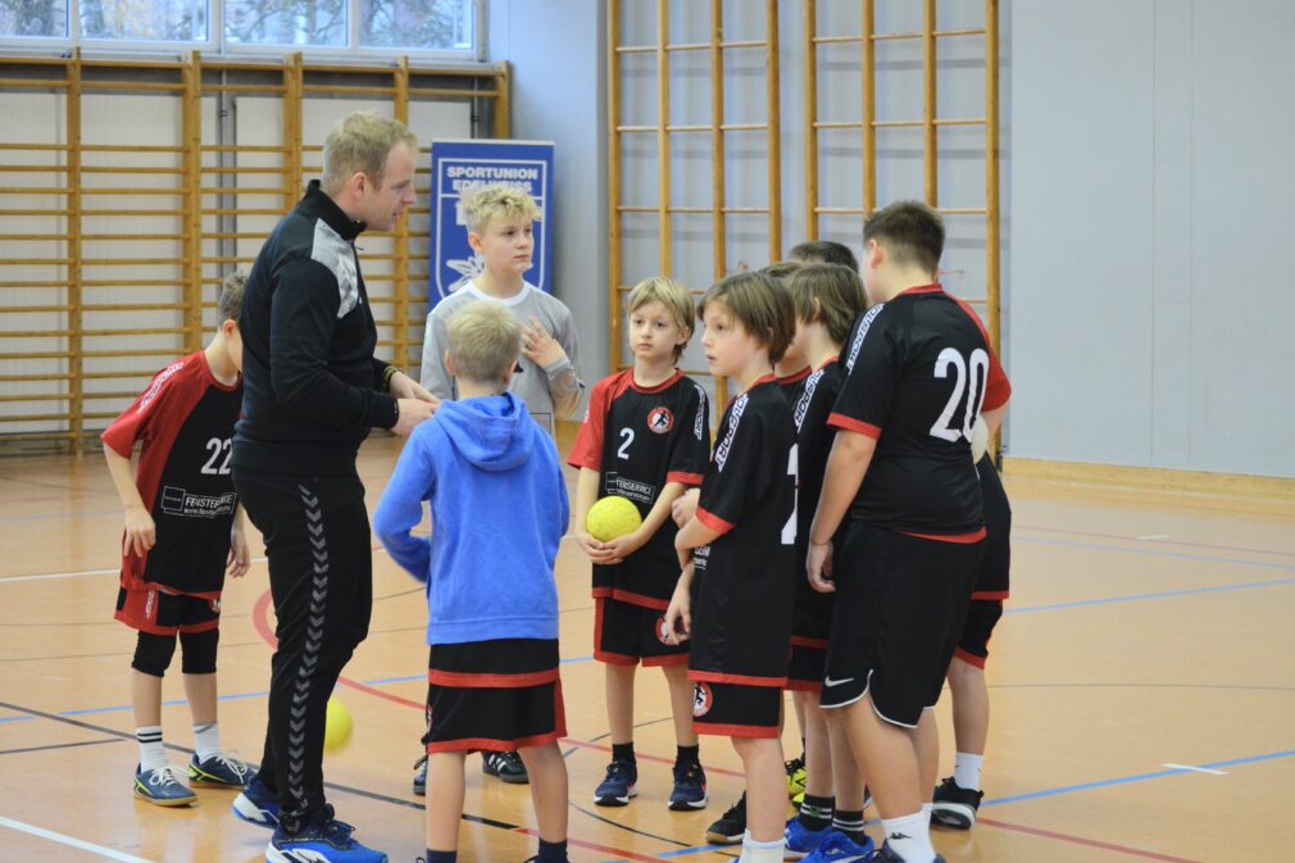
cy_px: 433
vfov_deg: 16.4
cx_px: 648
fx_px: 3003
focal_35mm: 84
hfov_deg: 24.3
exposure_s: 1/100
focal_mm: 55
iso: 1600
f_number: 4
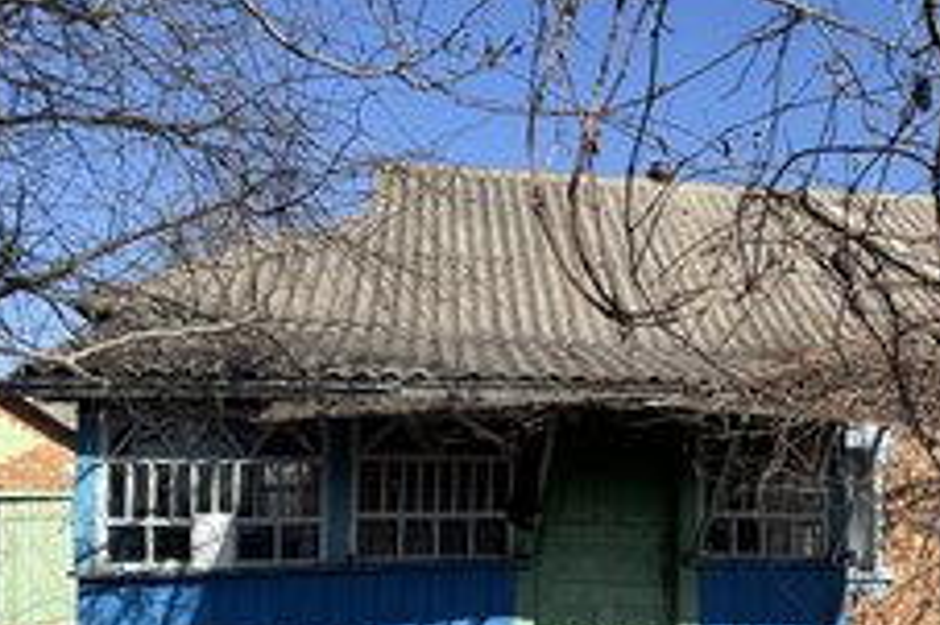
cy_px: 505
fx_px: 1148
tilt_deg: +2.4
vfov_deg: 29.7
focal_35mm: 44
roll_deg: +0.0
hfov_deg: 43.1
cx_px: 708
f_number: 1.78
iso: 80
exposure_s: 1/3247
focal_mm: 6.76
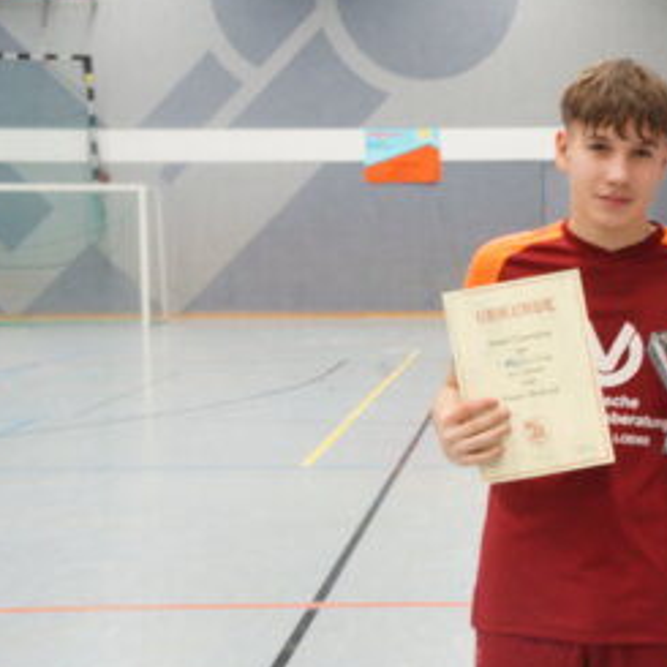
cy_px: 346
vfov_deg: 25.1
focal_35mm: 69
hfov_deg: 24.8
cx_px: 512
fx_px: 1498
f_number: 11
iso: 3200
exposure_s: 1/25
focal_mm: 33
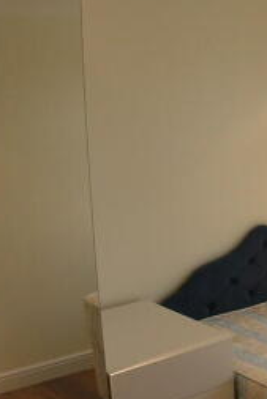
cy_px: 231
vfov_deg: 30.0
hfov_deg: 19.8
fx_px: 744
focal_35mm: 67
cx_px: 263
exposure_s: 1/21.2
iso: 50
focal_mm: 5.8
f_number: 2.8
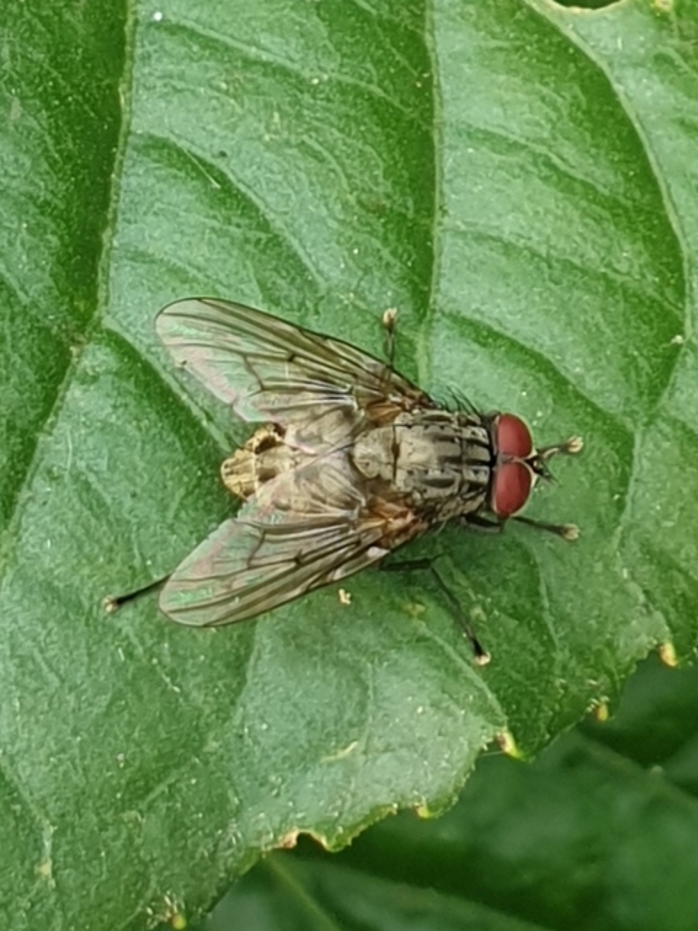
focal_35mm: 26
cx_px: 349
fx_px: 699
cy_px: 466
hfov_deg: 53.1
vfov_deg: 67.3
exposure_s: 1/100
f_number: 2.4
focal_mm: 4.3
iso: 80
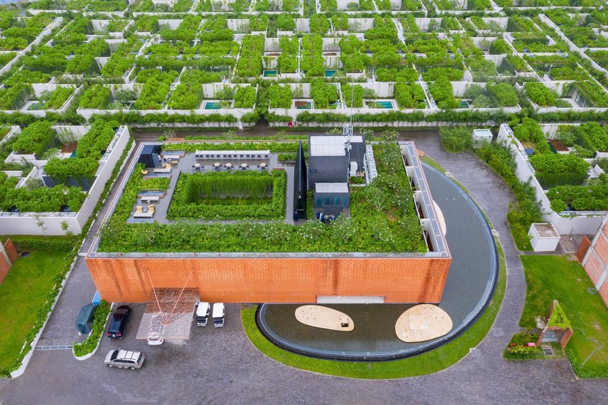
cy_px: 202
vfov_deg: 46.4
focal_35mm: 28
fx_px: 473
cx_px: 304
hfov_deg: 65.5
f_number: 8
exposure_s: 1/80
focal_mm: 10.26
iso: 100
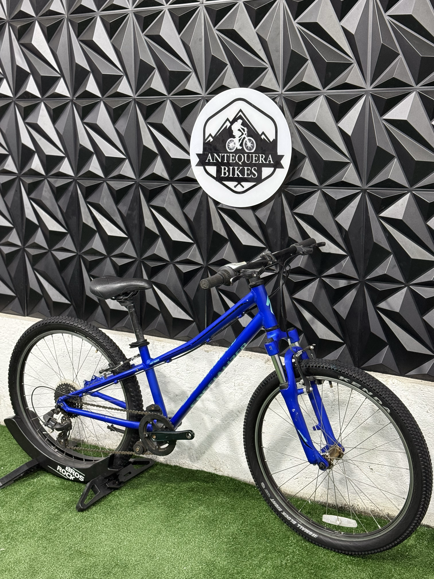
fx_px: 802
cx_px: 217
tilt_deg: -10.6
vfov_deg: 39.7
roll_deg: +0.0
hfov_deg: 30.3
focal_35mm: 48
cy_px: 290
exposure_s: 1/60
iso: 250
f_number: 1.78
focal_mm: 6.76
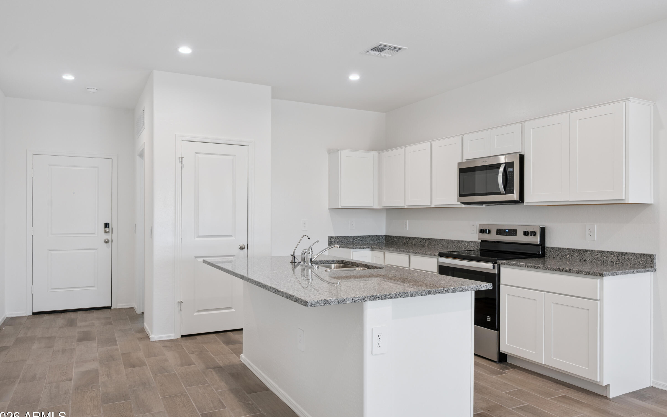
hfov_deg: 74.8
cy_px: 210
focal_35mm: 24
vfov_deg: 51.1
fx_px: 436
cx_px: 333
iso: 320
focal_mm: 23
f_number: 8
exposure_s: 1/20
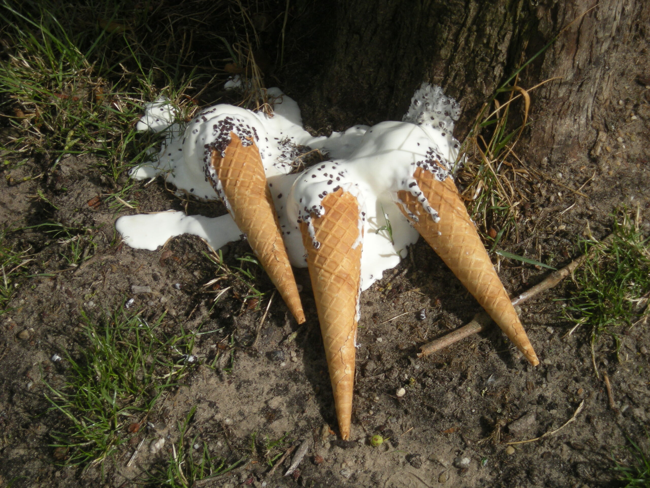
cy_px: 244
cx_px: 325
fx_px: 1765
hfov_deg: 20.9
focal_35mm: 94
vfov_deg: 15.7
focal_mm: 15.3
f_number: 4.4
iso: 64
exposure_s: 1/376
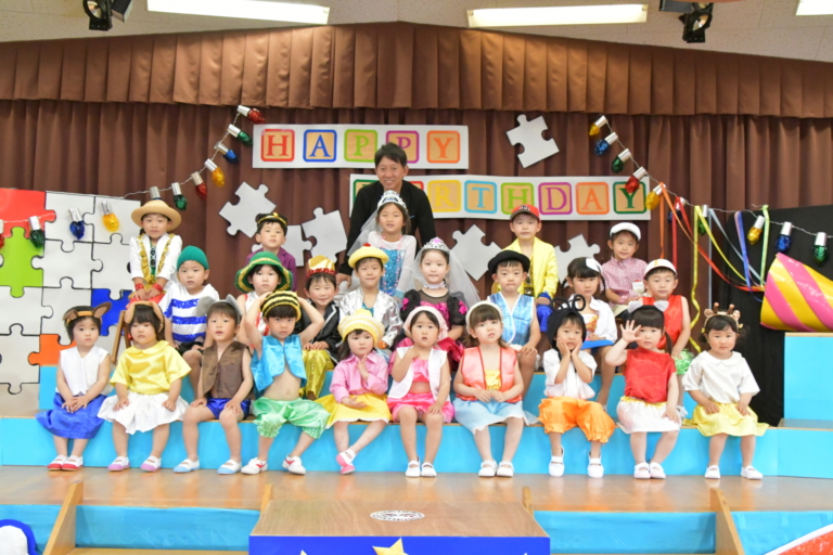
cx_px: 416
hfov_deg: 46.4
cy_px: 278
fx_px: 972
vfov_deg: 31.9
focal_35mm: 42
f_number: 8
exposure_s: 1/250
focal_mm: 28
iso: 8000
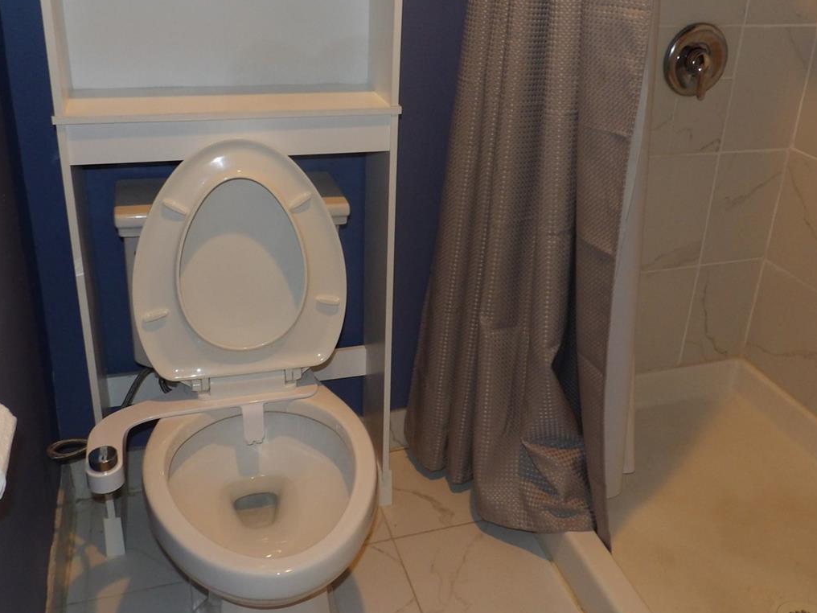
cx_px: 442
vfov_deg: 41.5
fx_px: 802
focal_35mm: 34
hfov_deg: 53.9
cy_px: 235
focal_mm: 4.3
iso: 200
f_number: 3.2
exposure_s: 1/33
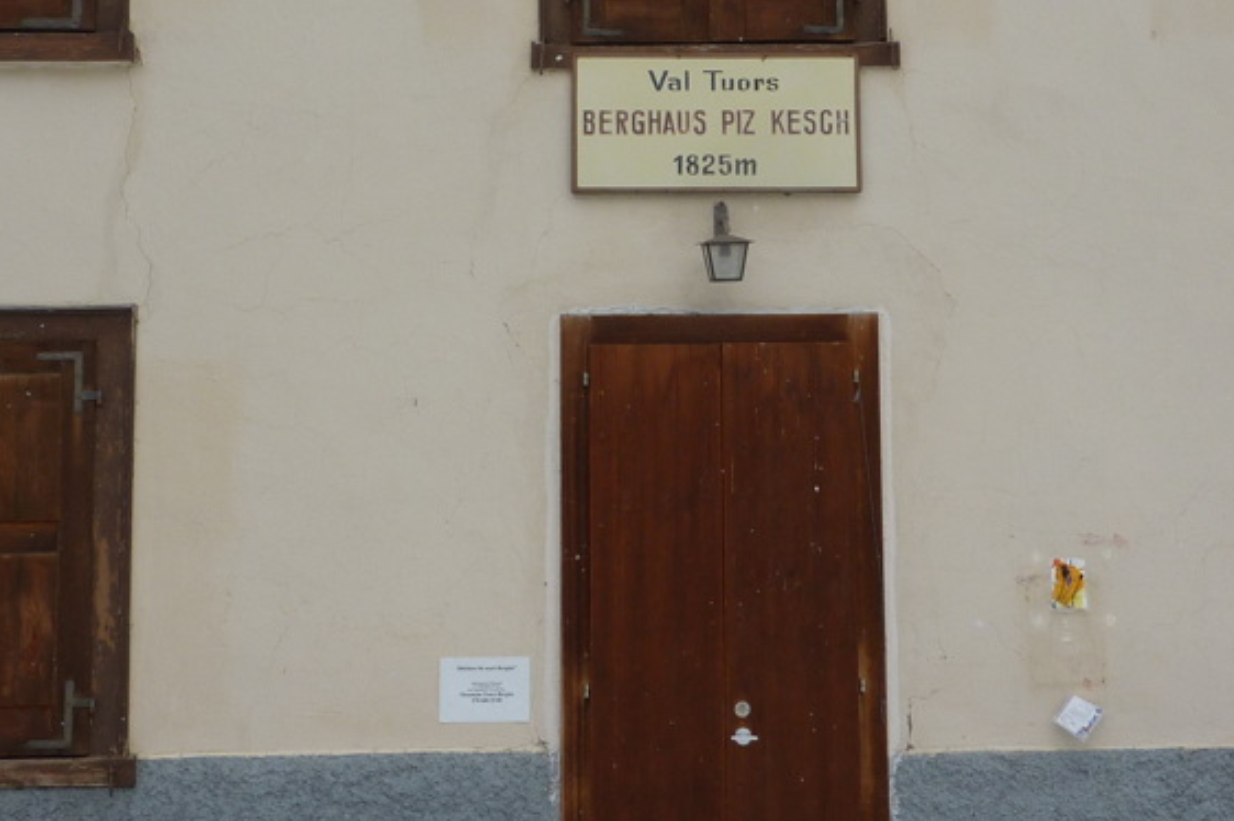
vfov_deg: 24.4
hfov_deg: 36.2
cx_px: 681
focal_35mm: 55
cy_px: 241
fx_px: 1884
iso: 80
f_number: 5.6
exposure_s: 1/1000
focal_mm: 4.7
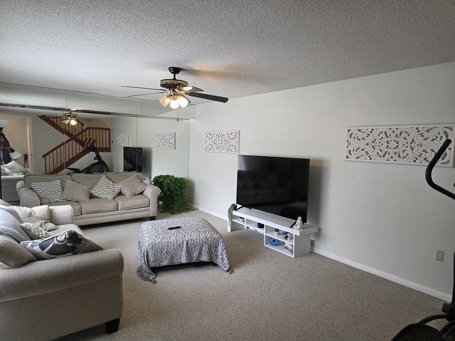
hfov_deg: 73.9
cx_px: 228
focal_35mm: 23
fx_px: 302
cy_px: 170
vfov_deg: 58.9
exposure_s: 1/120
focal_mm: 6.3
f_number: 1.7
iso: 250
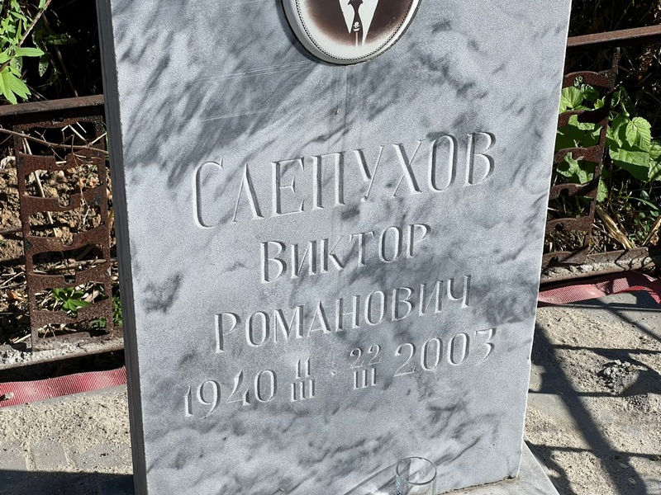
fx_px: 1470
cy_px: 248
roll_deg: +0.3
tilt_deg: -26.9
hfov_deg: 25.3
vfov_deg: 19.1
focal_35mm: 77
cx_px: 330
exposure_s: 1/791
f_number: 2.8
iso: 32
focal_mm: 9
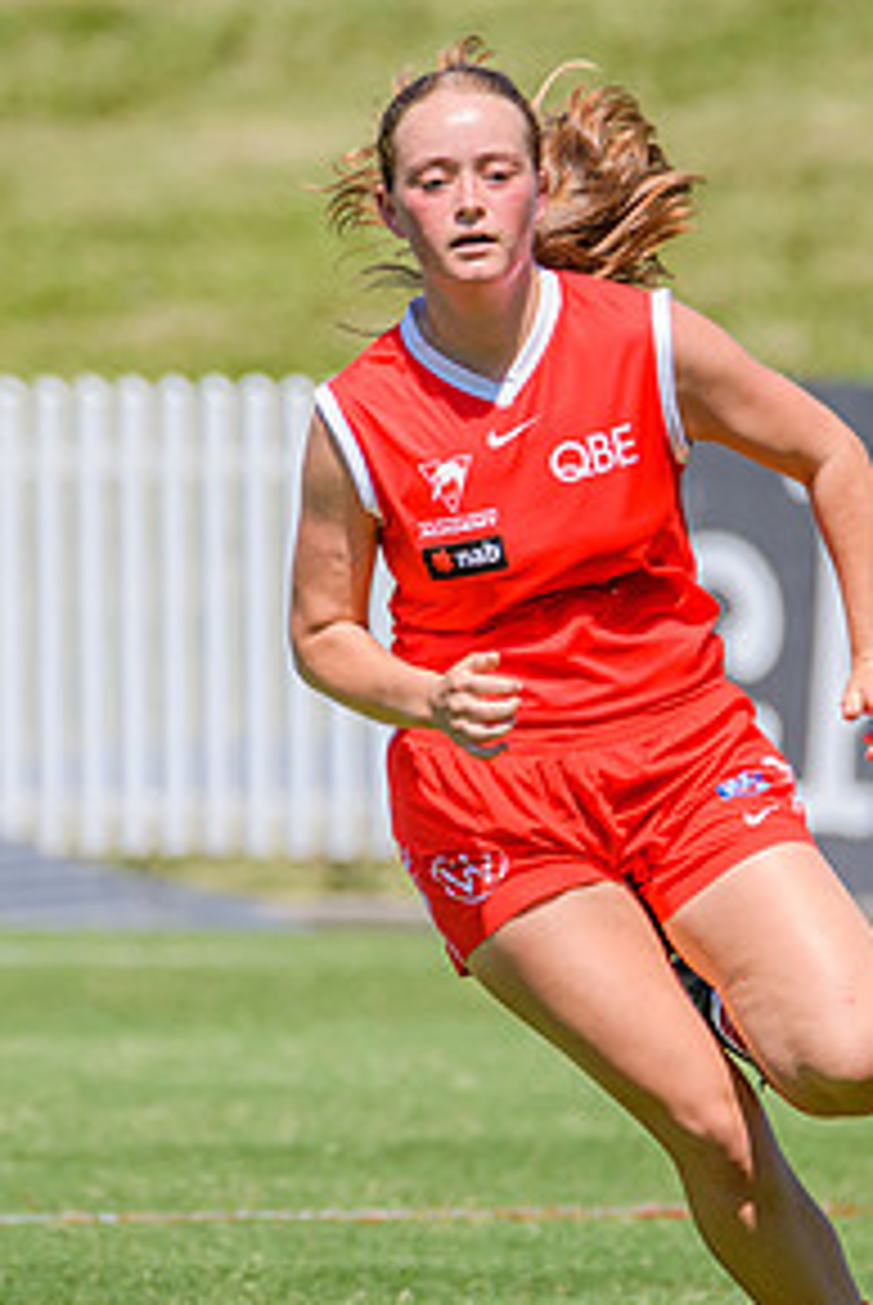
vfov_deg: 1.5
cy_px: 709
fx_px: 50727
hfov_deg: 1.0
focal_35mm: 1398
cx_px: 531
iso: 800
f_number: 9
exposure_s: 1/2000
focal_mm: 550
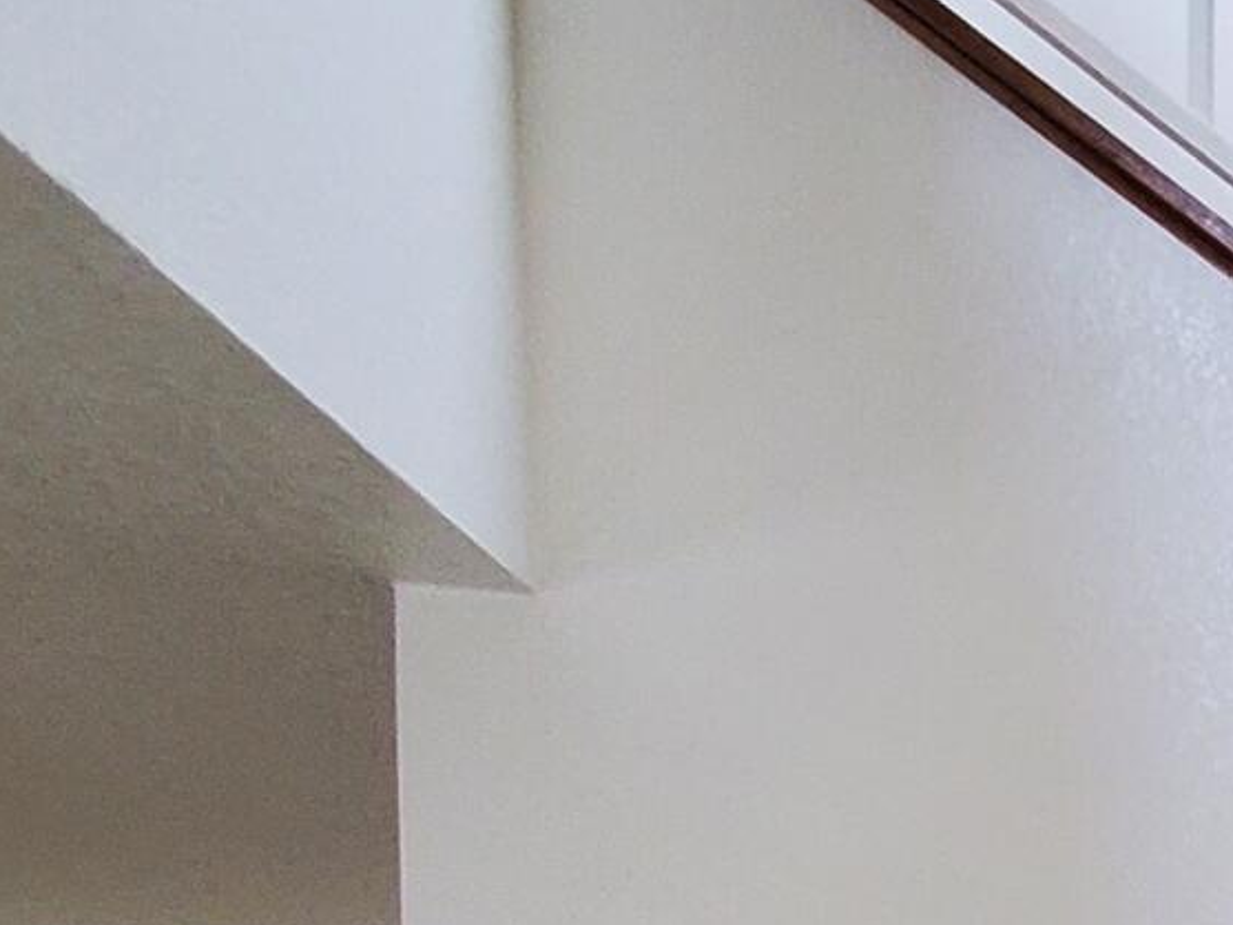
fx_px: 2494
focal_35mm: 70
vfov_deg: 15.6
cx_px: 2324
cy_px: 1974
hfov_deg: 19.4
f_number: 2.2
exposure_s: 1/50
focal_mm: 1.8
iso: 160
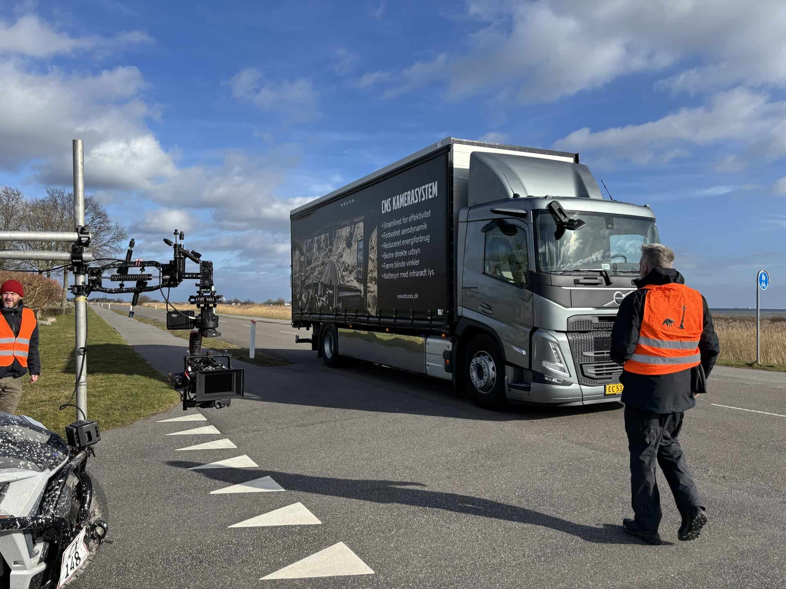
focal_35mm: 26
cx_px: 393
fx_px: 590
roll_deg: -0.2
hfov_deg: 67.3
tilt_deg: +2.5
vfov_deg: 53.1
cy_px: 294
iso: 50
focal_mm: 5.96
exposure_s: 1/3106
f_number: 1.6
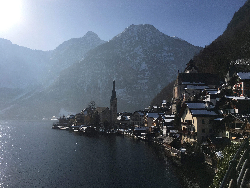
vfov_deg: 48.2
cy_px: 94
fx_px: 209
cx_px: 125
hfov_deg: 61.7
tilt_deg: +8.4
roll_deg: +0.1
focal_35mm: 29
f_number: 2.2
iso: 25
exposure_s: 1/3846
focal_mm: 4.15
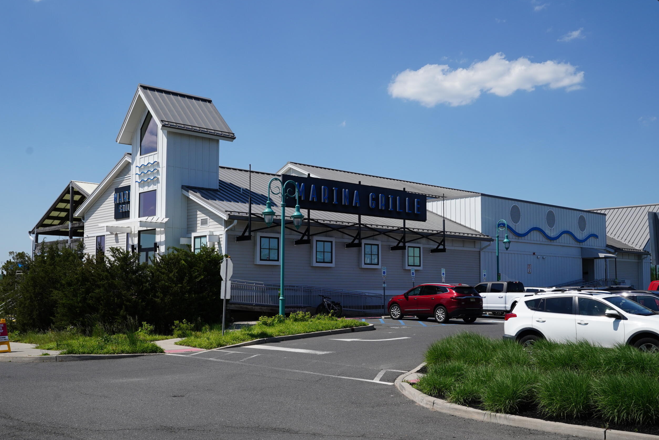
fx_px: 677
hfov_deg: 51.9
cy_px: 236
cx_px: 331
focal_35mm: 37
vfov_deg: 35.9
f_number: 8
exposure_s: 1/1600
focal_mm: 31
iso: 500
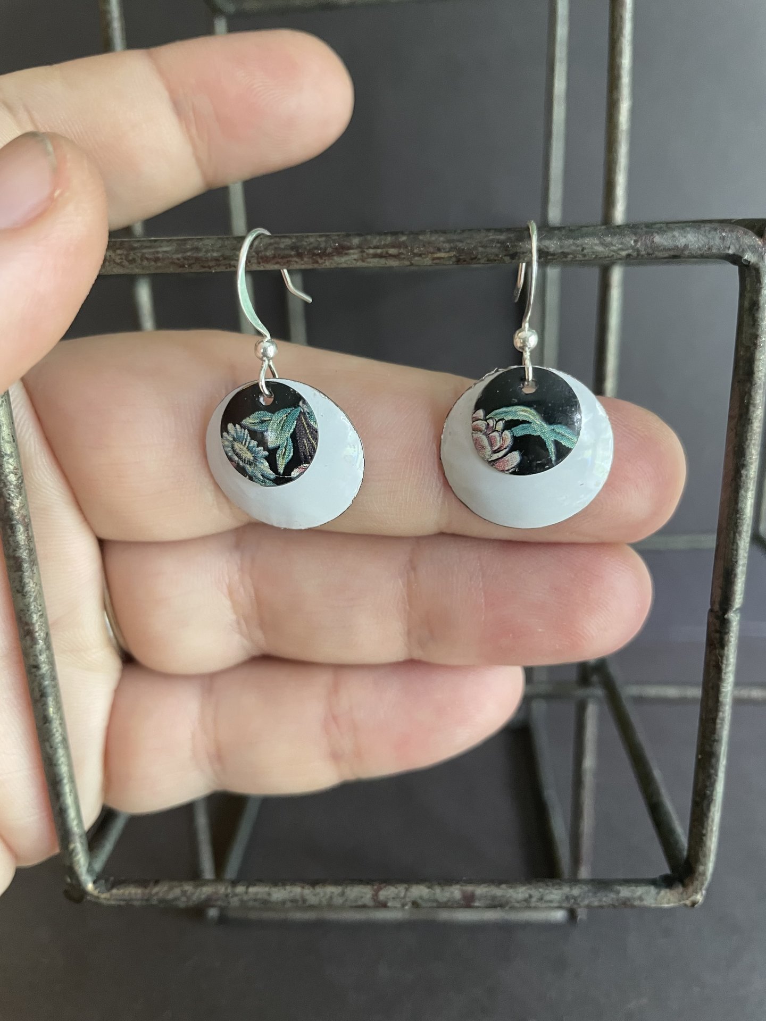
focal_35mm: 26
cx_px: 383
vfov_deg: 67.3
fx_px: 767
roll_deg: +1.6
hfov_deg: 53.1
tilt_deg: -17.2
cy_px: 510
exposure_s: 1/60
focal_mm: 4.2
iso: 250
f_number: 1.6
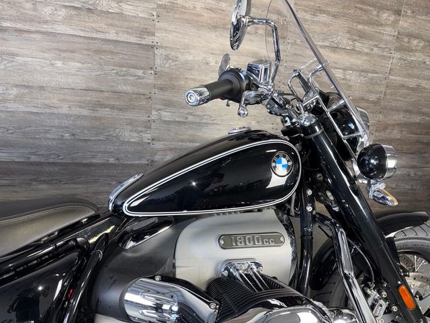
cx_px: 215
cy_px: 162
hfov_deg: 71.6
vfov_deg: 56.8
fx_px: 298
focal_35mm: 24
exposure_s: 1/31
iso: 50
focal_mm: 6.76
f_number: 1.78
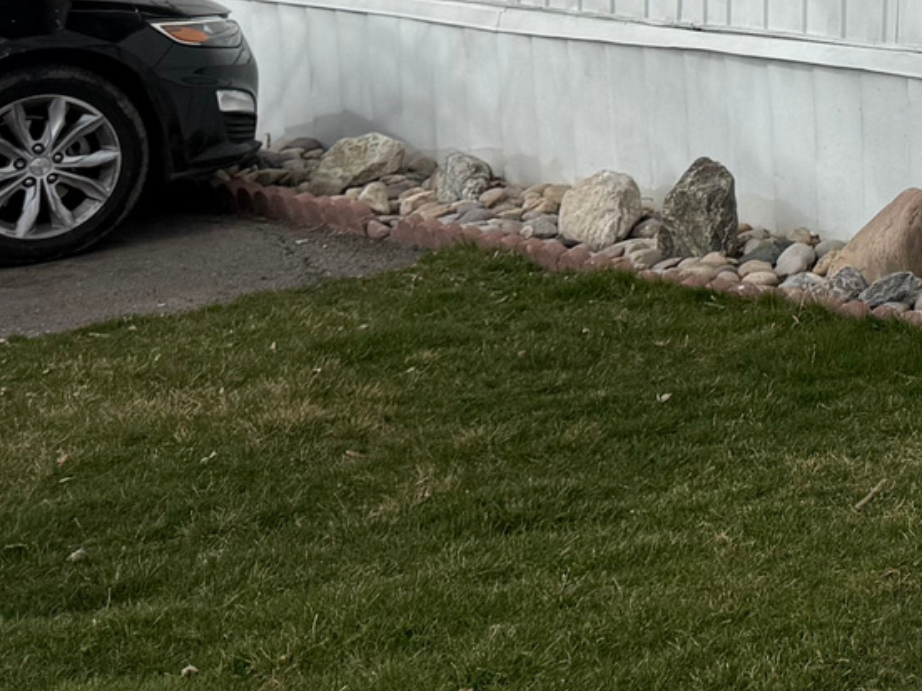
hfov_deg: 17.6
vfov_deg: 15.8
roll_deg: -0.5
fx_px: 2371
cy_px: -185
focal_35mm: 89
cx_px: 1687
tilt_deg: +0.2
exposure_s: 1/6711
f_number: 1.78
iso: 80
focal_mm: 6.76
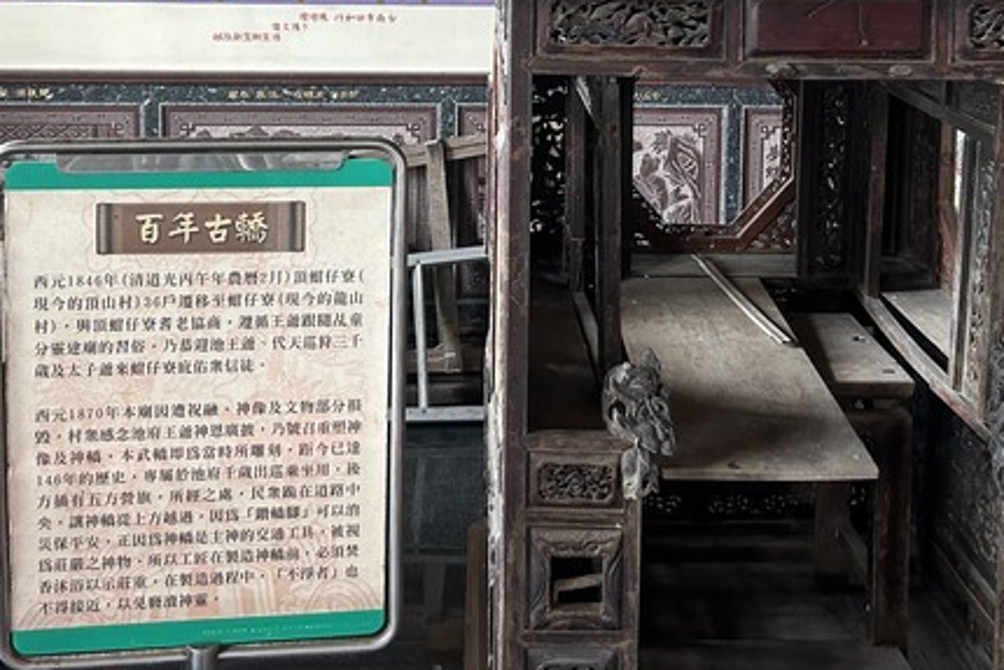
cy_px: 57
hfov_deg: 40.3
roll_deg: -0.4
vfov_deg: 26.5
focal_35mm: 49
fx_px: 1367
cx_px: 535
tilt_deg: -6.1
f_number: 1.5
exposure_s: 1/60
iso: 160
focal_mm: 5.7
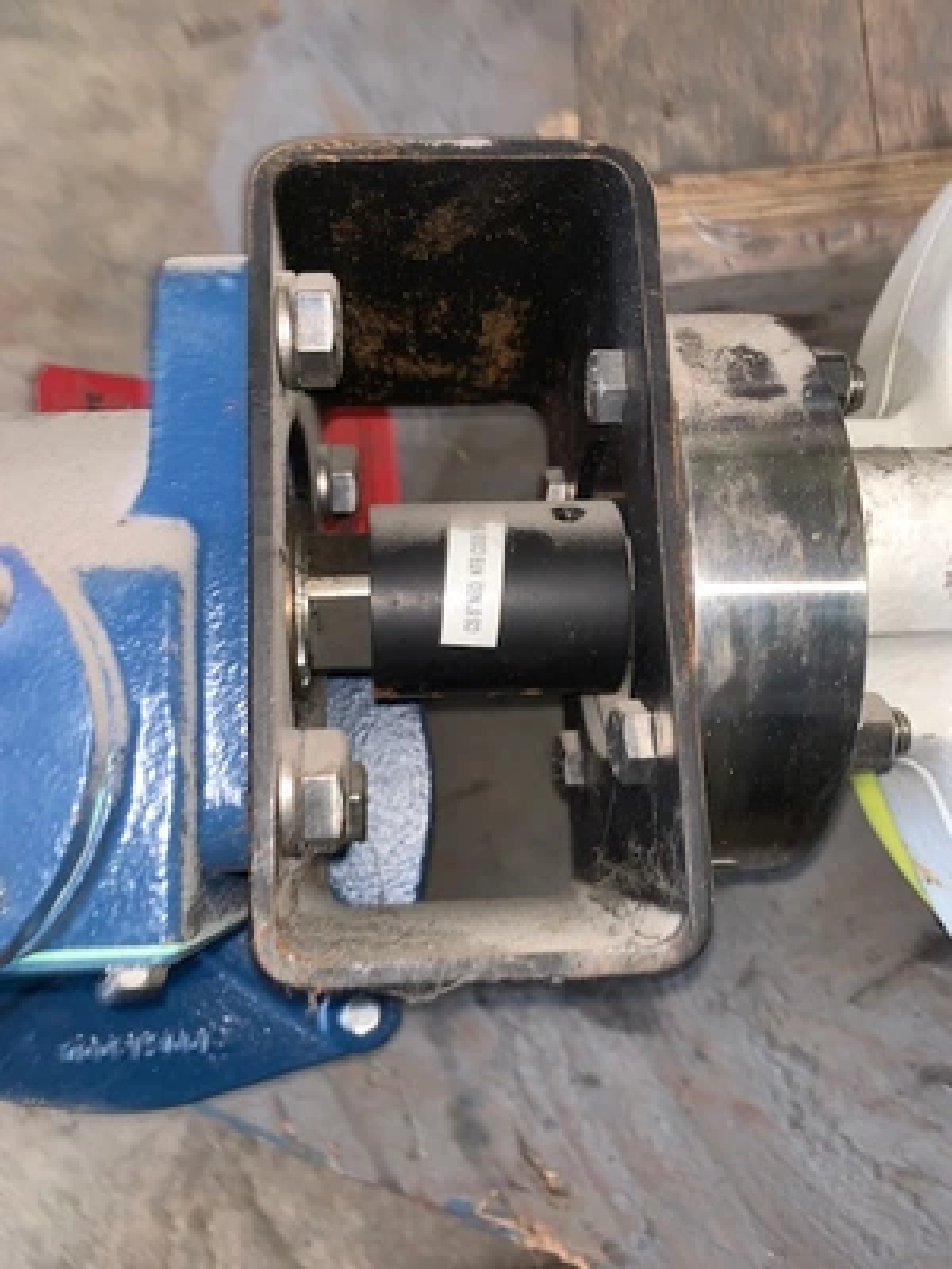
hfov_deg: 53.1
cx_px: 476
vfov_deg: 67.3
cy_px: 634
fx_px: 953
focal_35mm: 26
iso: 25
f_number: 1.8
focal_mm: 4.25
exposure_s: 1/14
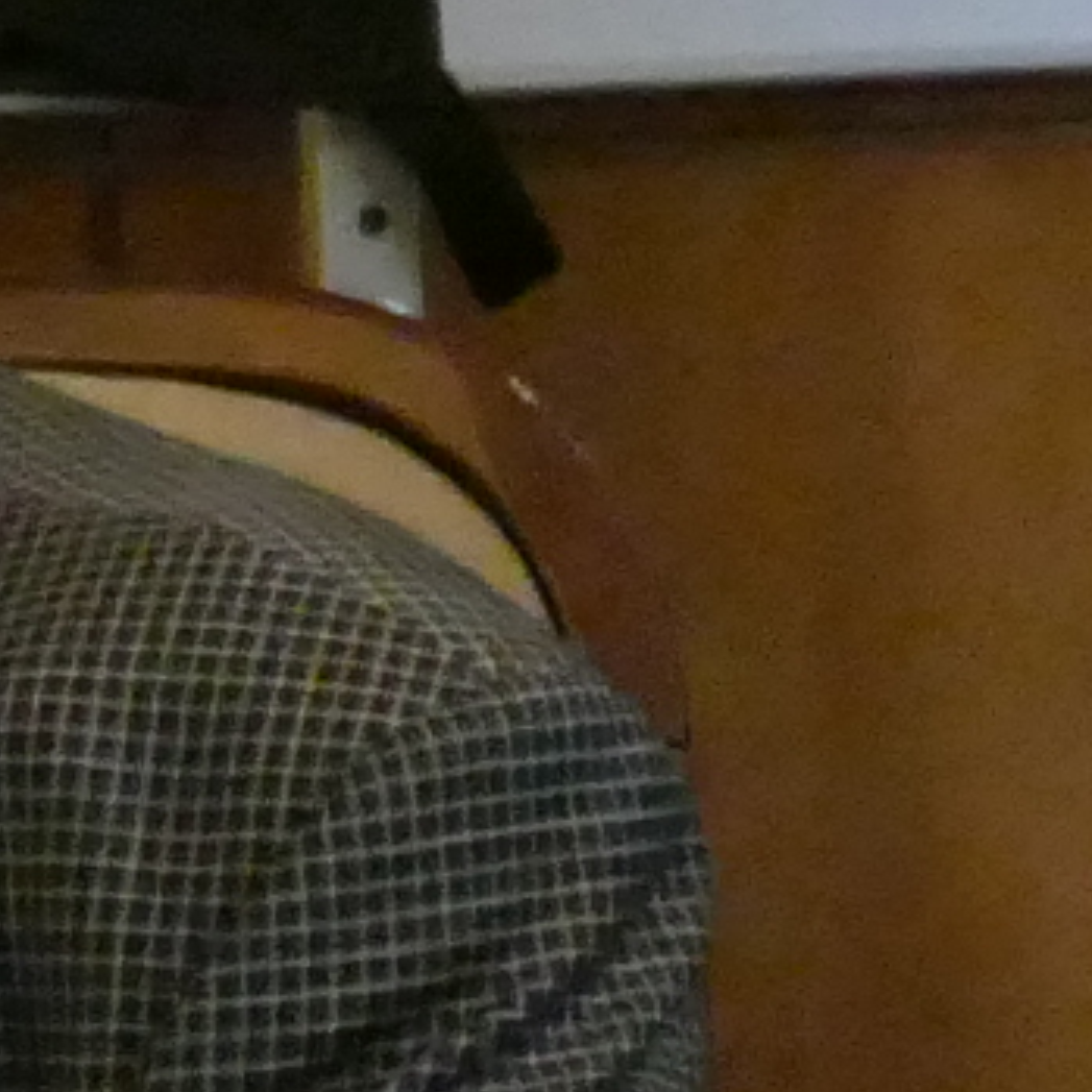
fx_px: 15882
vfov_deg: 3.9
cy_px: -78
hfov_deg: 3.7
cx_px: -3711
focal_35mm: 445
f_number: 3.3
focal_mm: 17
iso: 2500
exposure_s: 1/125
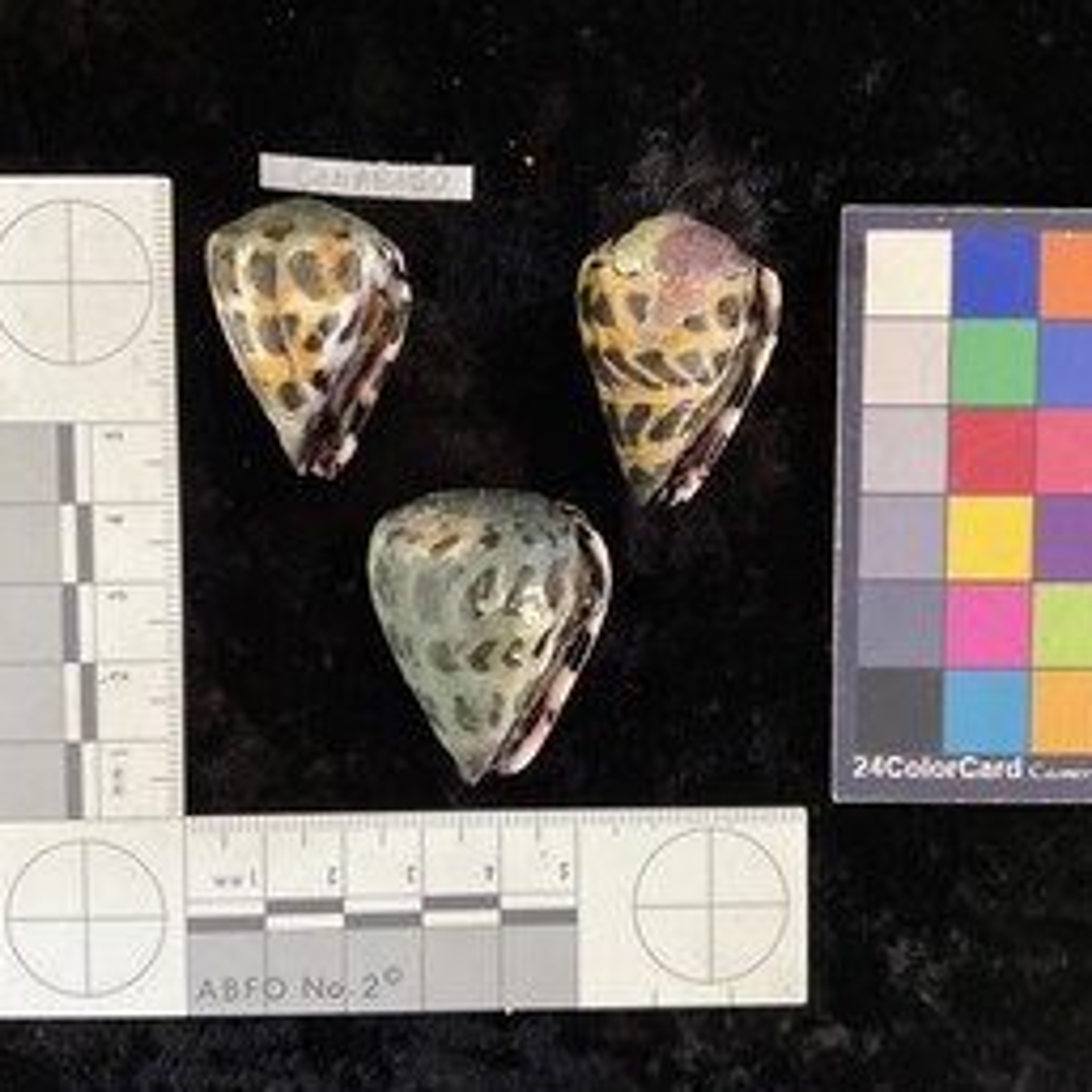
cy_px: 550
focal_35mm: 35
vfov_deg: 47.2
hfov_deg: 47.2
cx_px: 565
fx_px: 1249
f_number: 1.8
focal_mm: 3
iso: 250
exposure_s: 1/60
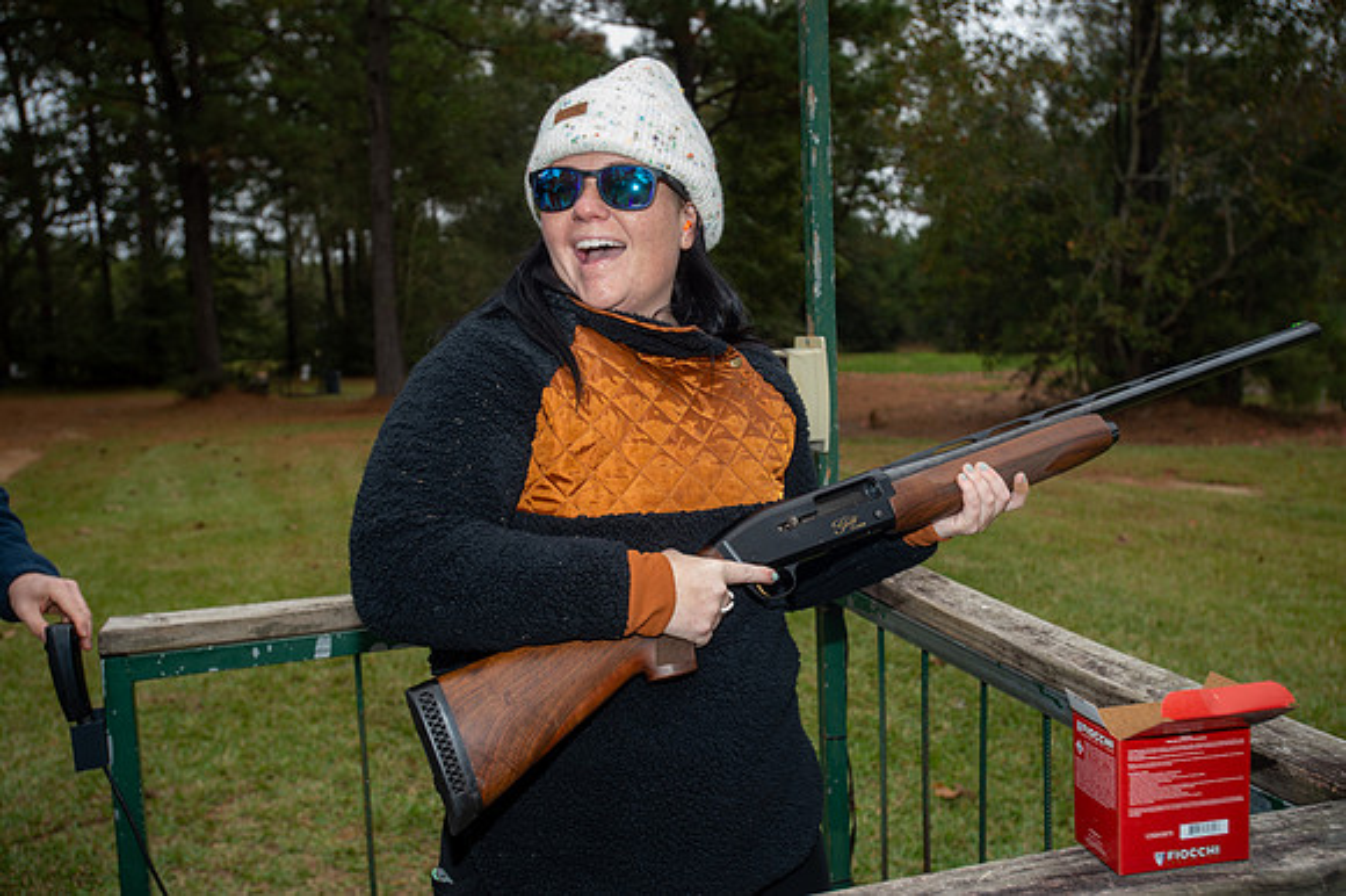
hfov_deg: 58.7
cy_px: 448
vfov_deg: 41.1
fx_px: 1196
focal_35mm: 32
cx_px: 673
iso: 320
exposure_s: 1/250
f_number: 5
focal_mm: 32
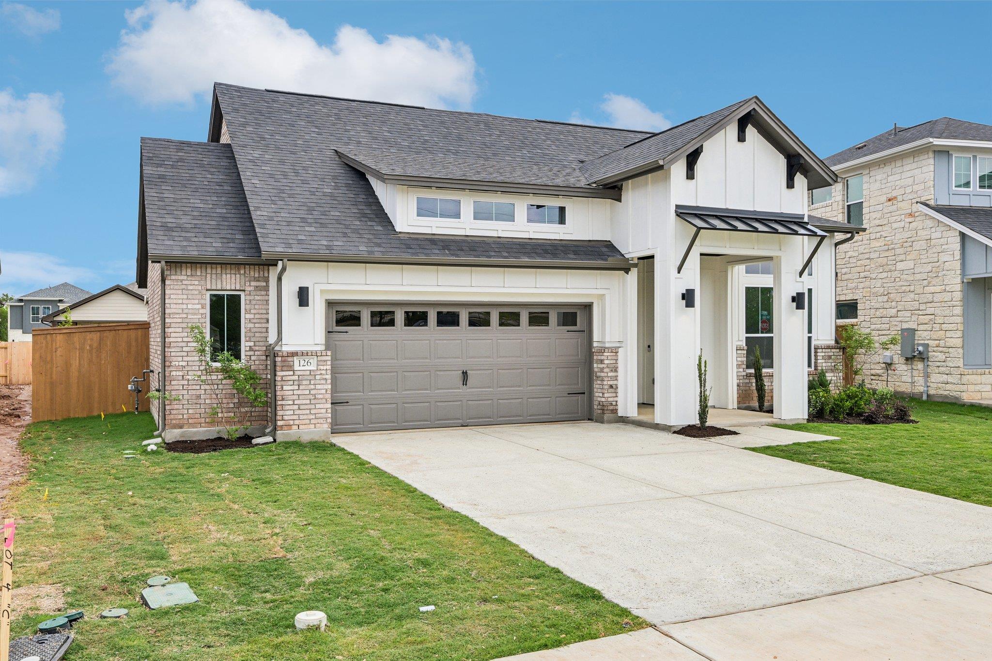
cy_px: 330
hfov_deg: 61.9
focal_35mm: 30
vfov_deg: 43.6
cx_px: 496
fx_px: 827
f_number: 6.7
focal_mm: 20
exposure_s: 1/500
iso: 100
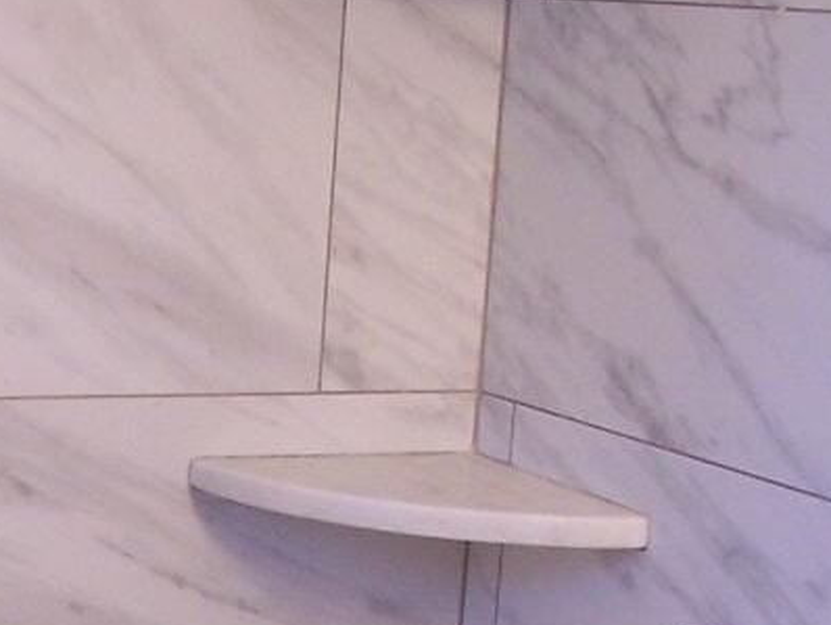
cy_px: 836
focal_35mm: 148
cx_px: 171
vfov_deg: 9.8
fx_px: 3555
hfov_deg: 13.3
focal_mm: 6.3
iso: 100
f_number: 2.8
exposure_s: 1/30
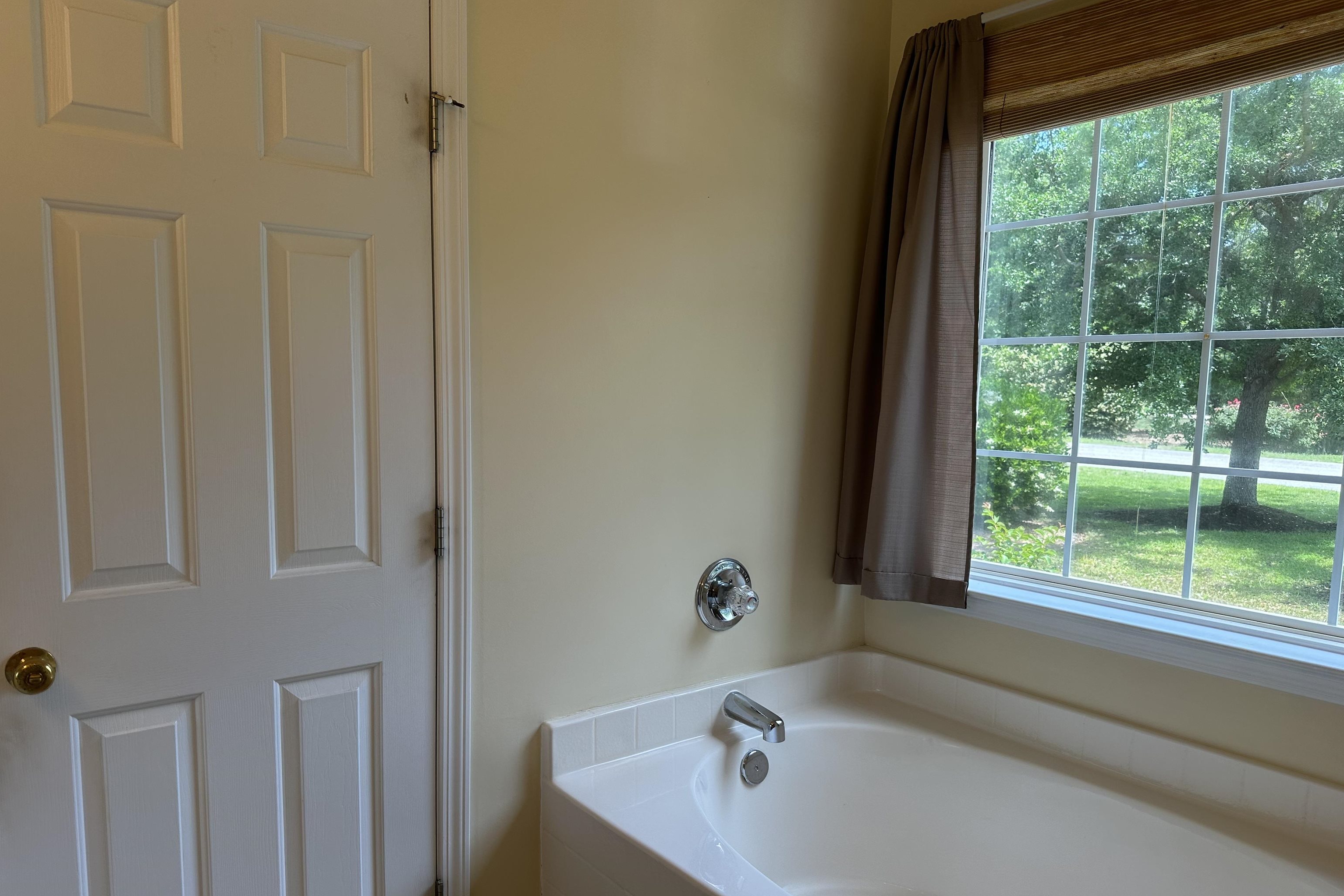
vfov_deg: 51.2
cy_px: 483
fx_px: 933
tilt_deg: -6.0
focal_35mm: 25
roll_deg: -1.0
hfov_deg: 71.5
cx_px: 672
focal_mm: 6.86
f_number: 1.78
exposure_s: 1/364
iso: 80
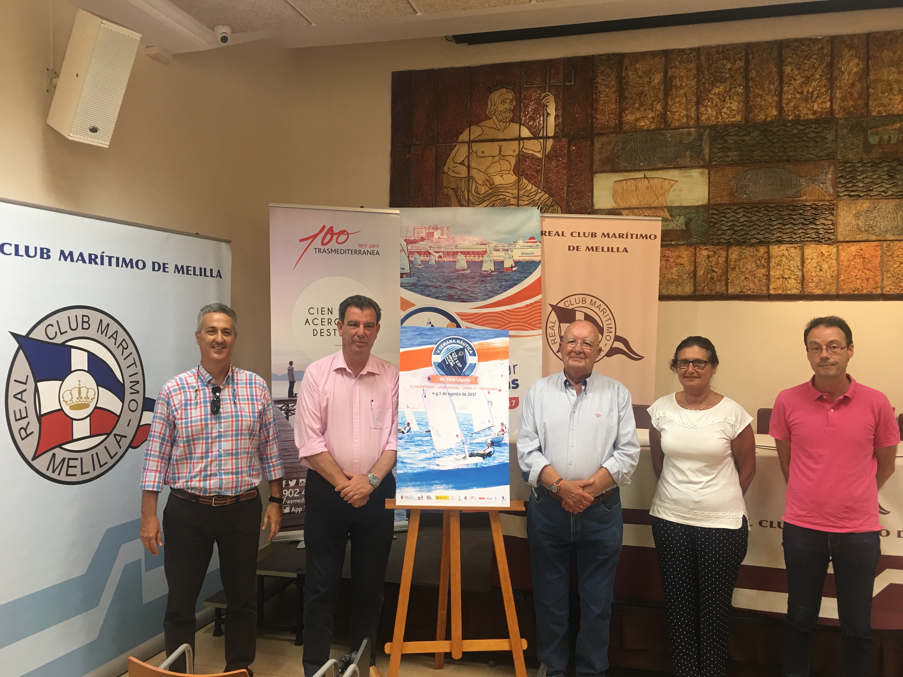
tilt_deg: +0.8
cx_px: 452
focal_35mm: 29
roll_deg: +0.2
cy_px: 338
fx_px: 756
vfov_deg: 48.2
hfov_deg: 61.7
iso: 50
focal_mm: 4.15
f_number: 2.2
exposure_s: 1/17
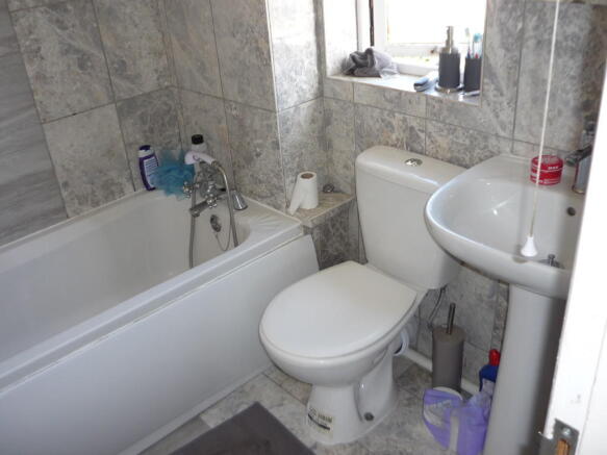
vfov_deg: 42.9
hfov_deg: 55.4
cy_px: 228
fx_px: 579
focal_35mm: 33
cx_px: 304
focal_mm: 5.5
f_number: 2.8
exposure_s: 1/30
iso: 100
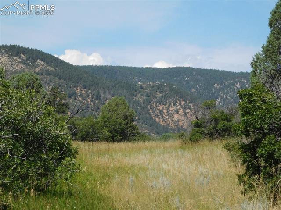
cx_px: 140
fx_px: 933
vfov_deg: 12.9
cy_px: 105
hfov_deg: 17.1
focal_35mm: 115
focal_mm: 20.3
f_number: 9.6
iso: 800
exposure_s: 1/1250
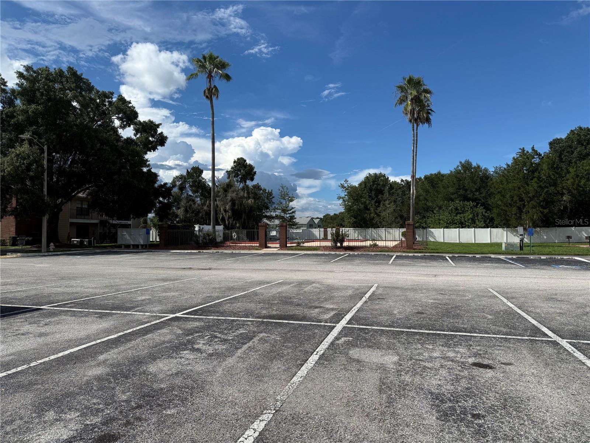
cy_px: 222
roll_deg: +0.8
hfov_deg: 71.6
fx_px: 409
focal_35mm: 24
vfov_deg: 56.8
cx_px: 295
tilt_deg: +1.8
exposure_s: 1/6711
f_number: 1.78
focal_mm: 6.76
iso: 80
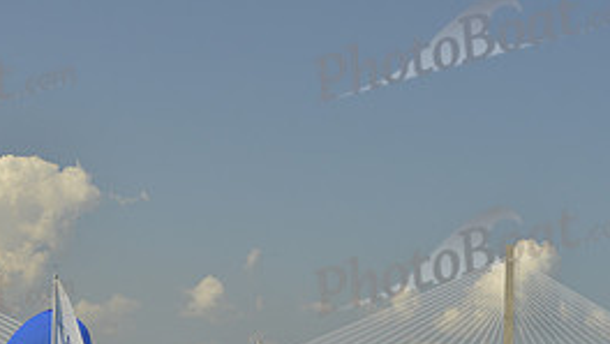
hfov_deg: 13.3
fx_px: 2606
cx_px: 196
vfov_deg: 7.5
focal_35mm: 161
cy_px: 407
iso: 280
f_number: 6.3
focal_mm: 70
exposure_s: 1/1250
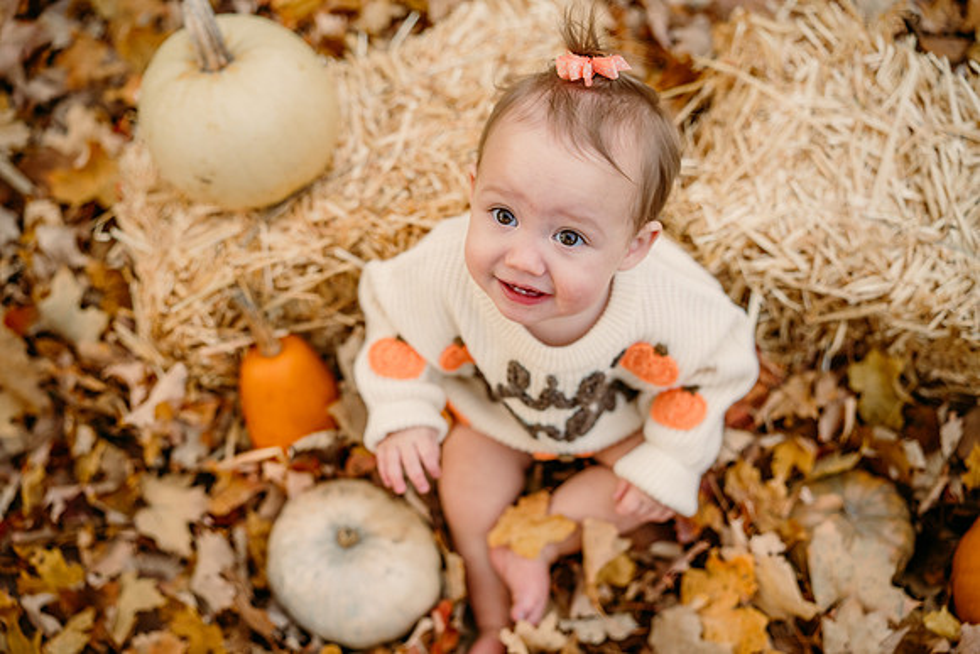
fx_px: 953
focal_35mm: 35
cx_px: 490
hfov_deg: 54.4
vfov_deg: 37.9
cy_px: 327
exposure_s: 1/400
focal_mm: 35
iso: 250
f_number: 2.2
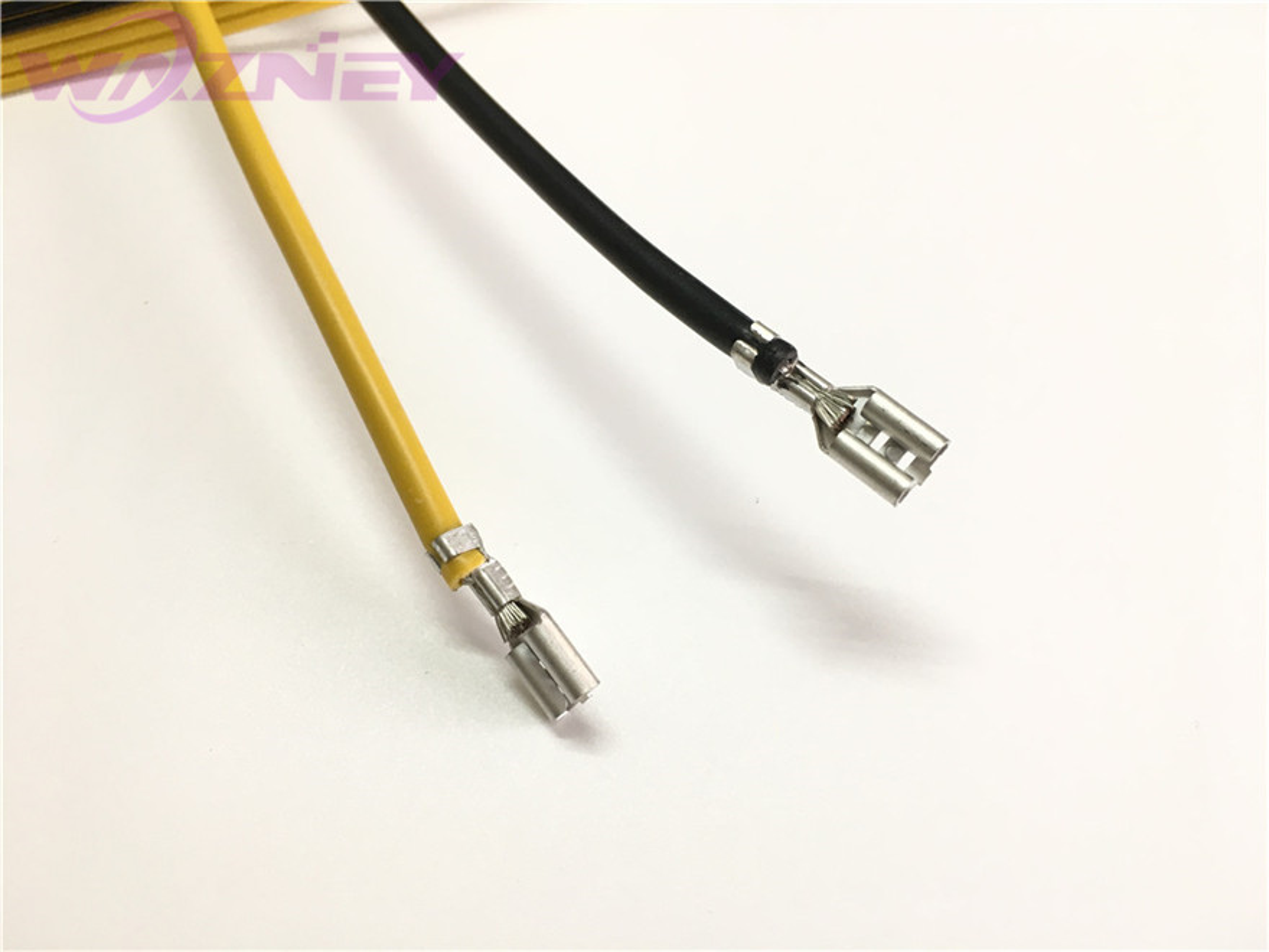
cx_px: 634
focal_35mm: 29
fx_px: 1063
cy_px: 476
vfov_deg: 48.2
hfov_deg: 61.7
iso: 80
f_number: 2.2
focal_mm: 4.15
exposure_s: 1/33
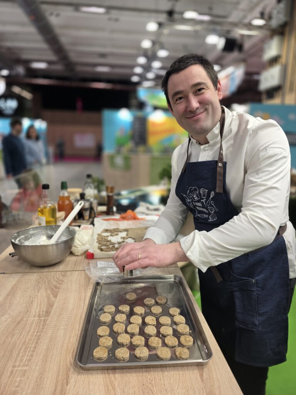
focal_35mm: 23
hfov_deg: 58.9
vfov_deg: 73.9
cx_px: 148
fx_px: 262
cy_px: 198
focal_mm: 6.3
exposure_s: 1/100
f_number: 1.7
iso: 40
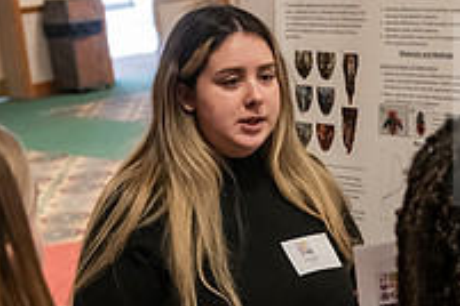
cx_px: 384
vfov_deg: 13.4
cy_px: 291
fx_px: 1290
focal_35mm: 101
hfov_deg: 19.9
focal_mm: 35
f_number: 3.5
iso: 4000
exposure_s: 1/200
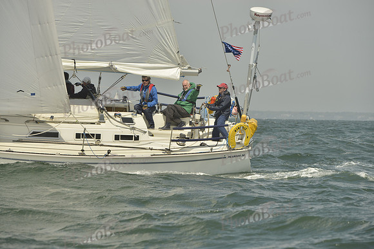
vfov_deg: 8.3
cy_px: 124
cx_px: 187
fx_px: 1714
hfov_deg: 12.4
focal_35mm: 165
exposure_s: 1/1250
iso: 200
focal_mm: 165
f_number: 8
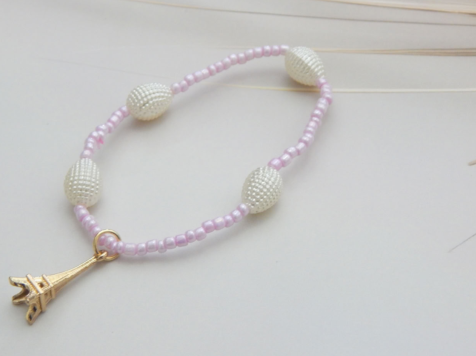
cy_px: 191
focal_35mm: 69
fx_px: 949
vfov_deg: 21.3
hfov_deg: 28.2
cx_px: 228
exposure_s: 1/30
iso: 360
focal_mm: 10.9
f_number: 4
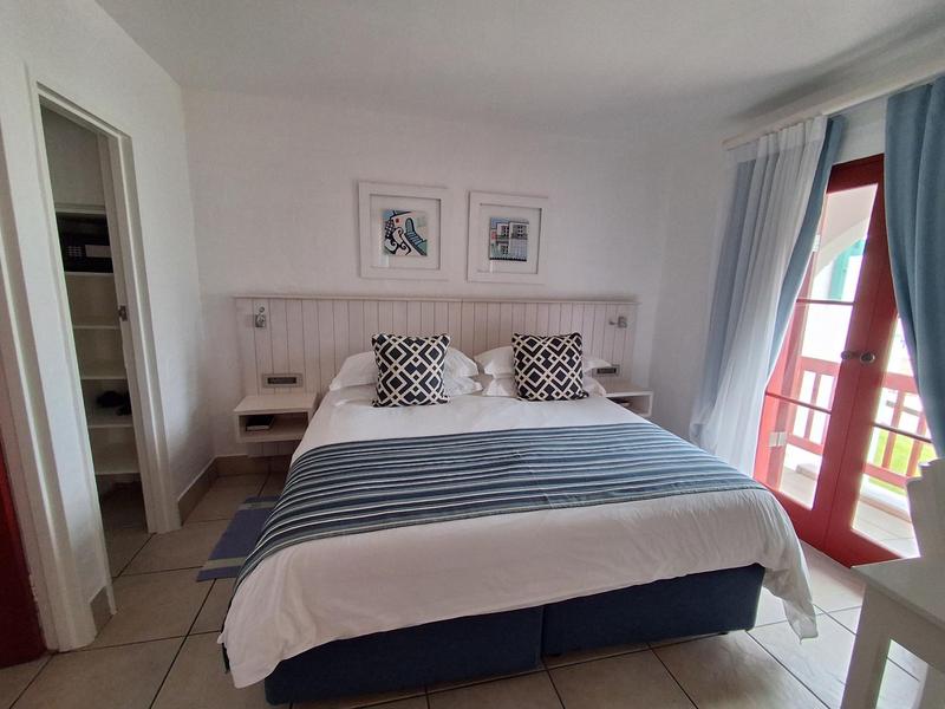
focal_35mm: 16
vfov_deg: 78.1
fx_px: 437
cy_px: 354
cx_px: 472
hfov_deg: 94.5
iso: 200
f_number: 2.2
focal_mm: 1.64
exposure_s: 1/50
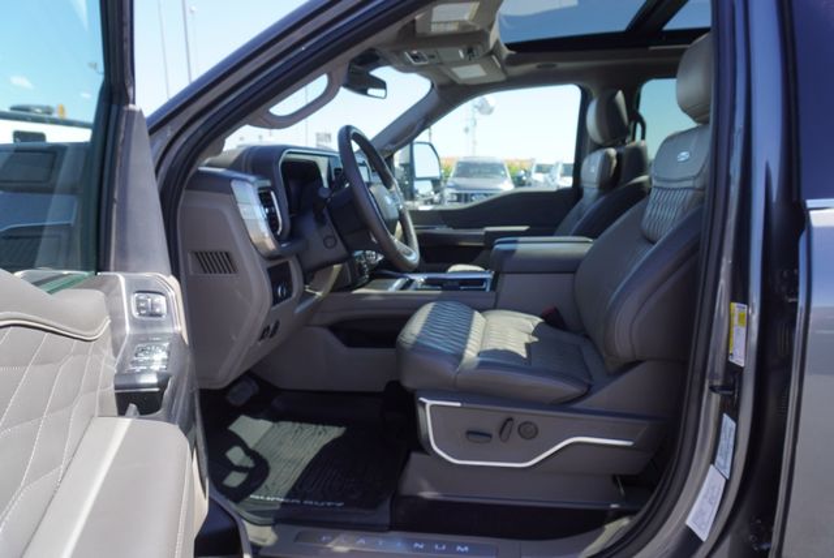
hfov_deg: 73.7
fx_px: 556
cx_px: 417
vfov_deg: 53.2
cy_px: 279
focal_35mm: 24
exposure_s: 1/125
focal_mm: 16
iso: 100
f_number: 5.6
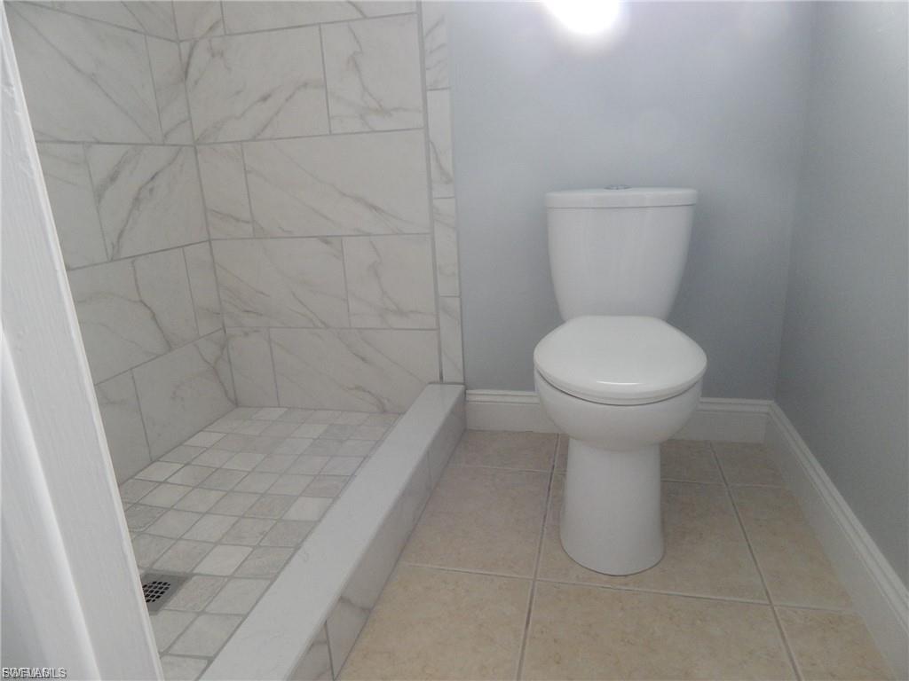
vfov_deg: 61.1
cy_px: 340
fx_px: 578
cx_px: 454
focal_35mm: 22
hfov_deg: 76.4
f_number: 3
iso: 400
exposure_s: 1/30
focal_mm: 4
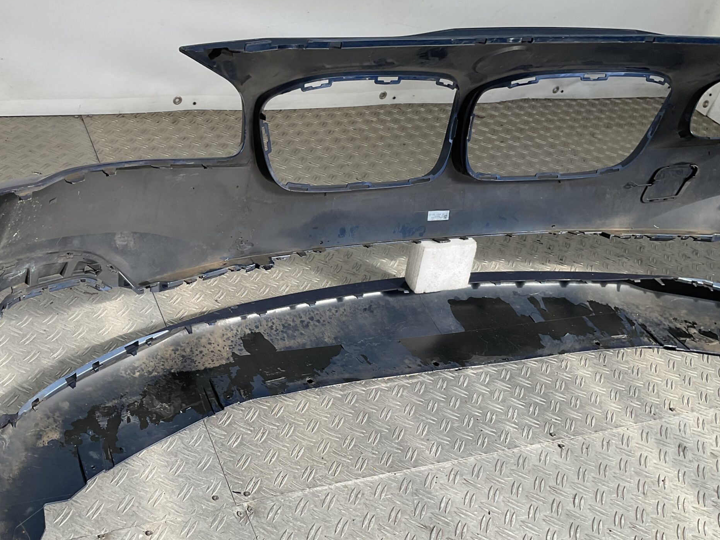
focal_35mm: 40
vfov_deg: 35.9
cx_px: 248
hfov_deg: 46.2
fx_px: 832
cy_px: 255
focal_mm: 3
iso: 16
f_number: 1.8
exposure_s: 1/344
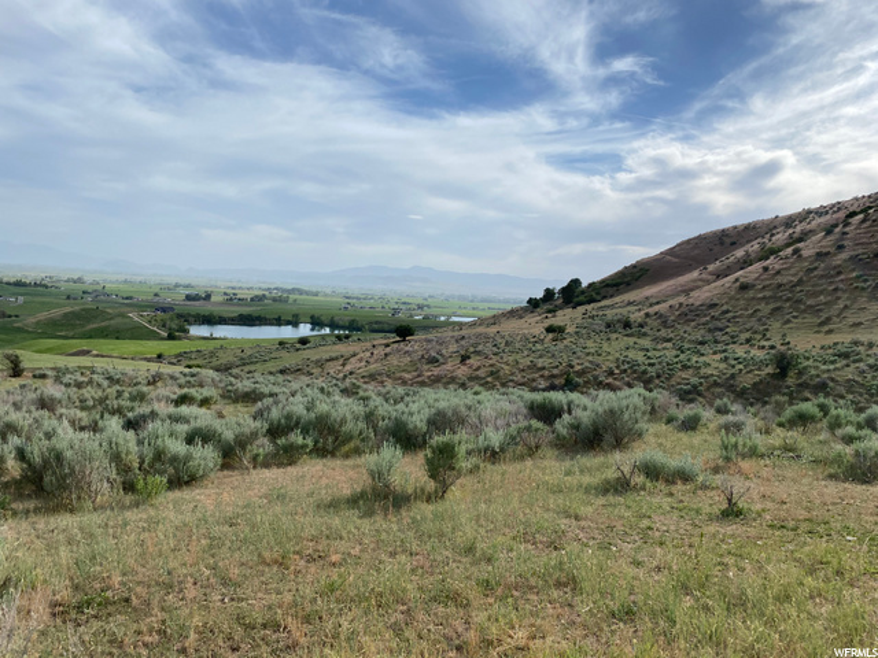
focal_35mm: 26
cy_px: 329
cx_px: 439
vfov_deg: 53.1
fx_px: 659
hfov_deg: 67.3
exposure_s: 1/4444
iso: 32
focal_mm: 4.25
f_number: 1.8
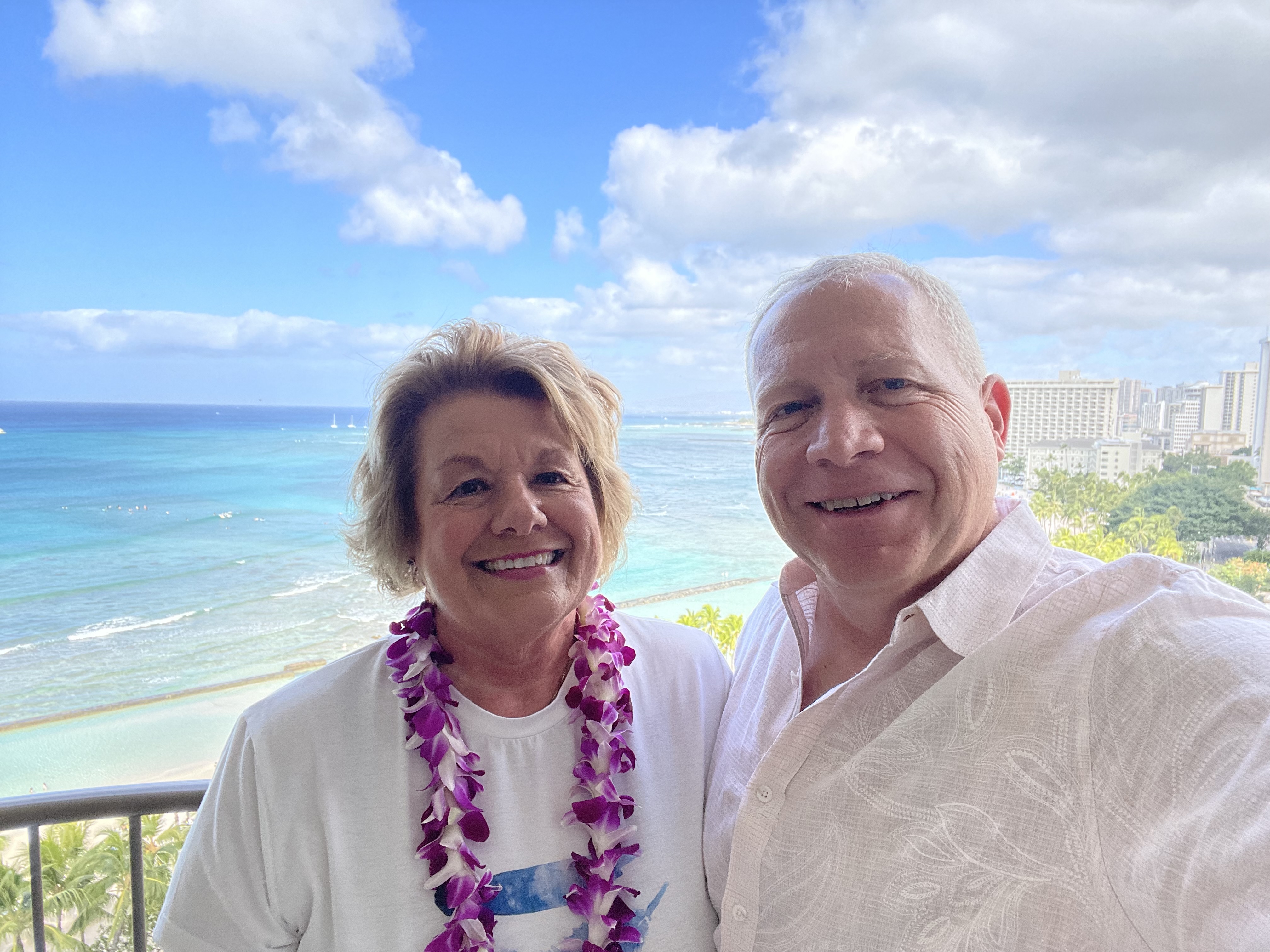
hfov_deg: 73.9
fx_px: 844
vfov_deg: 58.9
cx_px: 635
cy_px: 476
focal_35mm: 23
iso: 25
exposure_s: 1/422
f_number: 2.2
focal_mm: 2.71
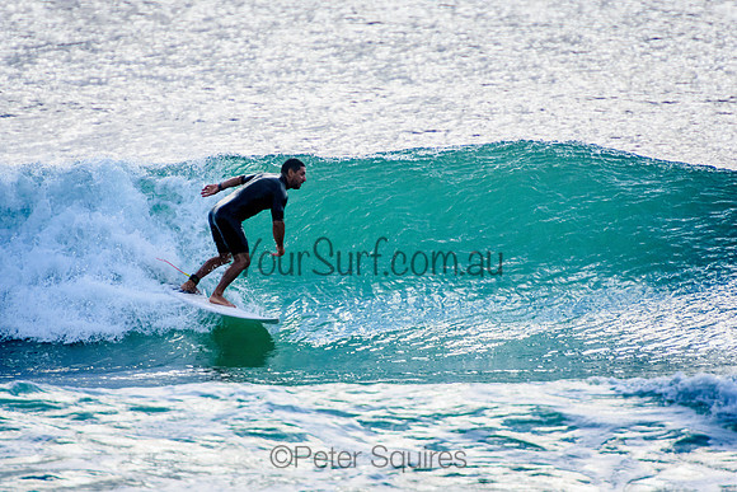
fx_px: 12286
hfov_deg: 3.4
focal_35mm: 600
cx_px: 368
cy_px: 246
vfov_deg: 2.3
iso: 500
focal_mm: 400
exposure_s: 1/2000
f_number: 5.6
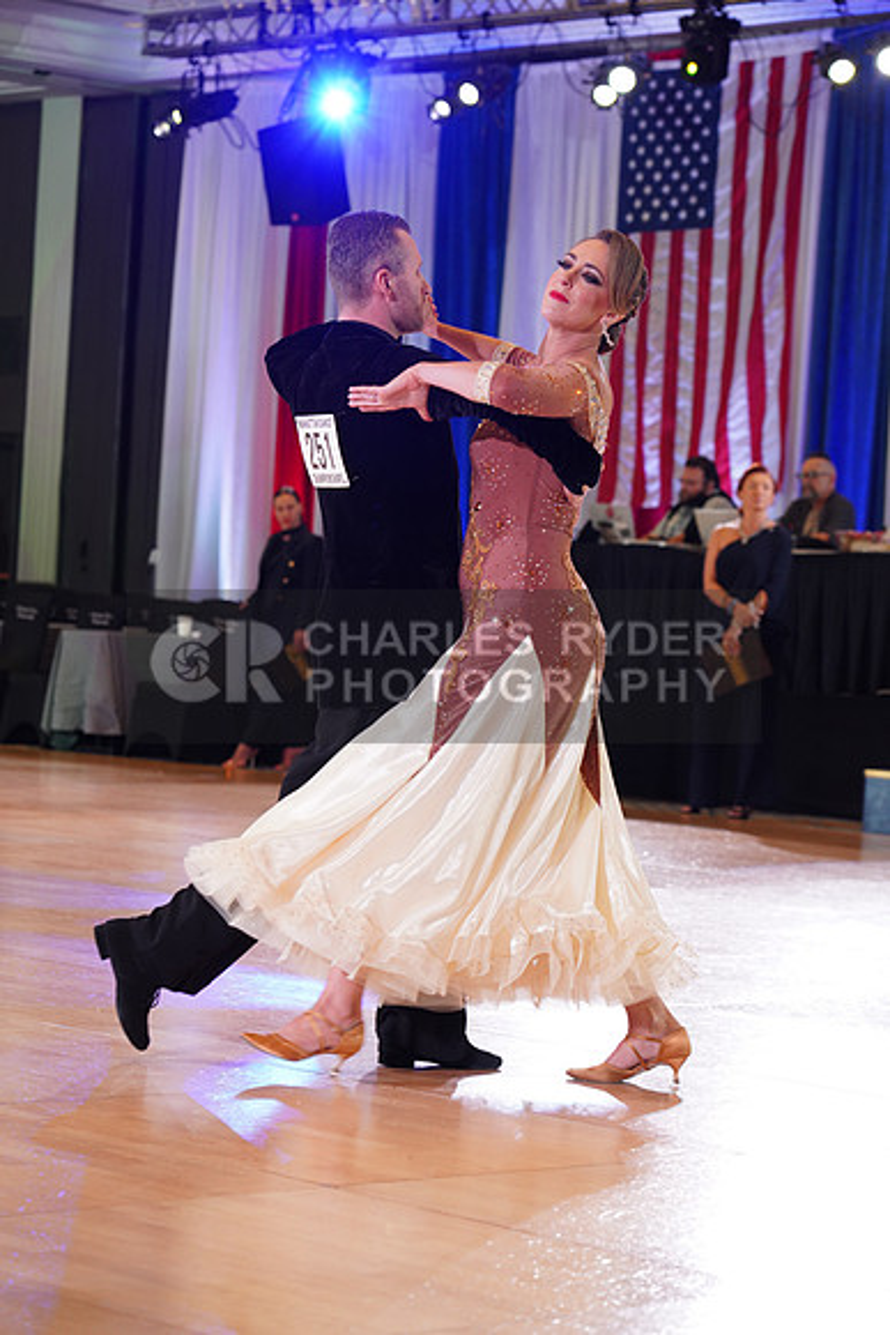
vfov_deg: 19.5
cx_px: 445
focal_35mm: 105
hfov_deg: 13.0
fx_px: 3891
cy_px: 668
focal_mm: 105
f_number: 5
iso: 1600
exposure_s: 1/160
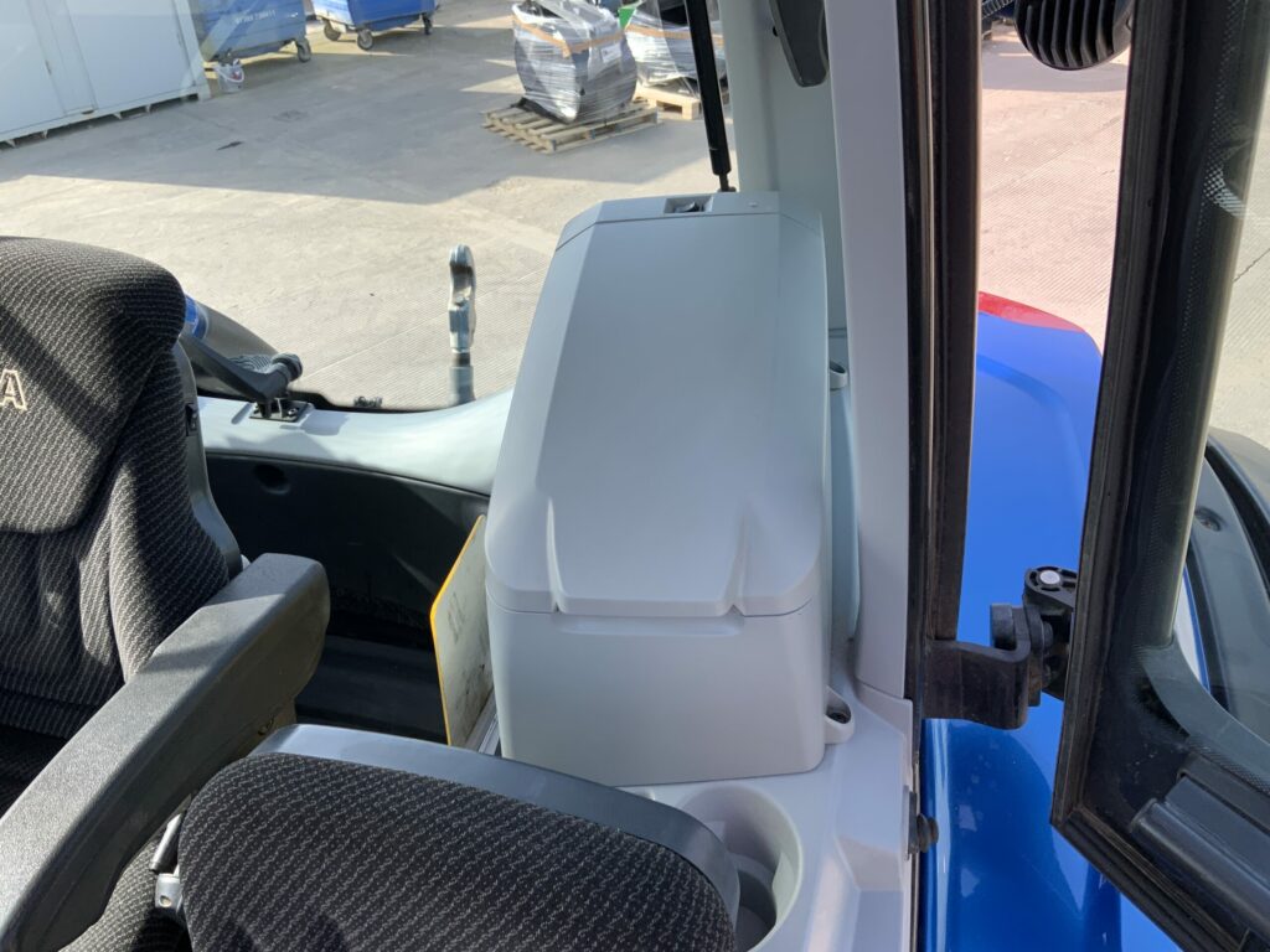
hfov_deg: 61.7
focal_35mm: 29
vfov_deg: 48.2
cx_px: 635
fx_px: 1064
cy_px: 476
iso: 16
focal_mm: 3
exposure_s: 1/300
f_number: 1.8
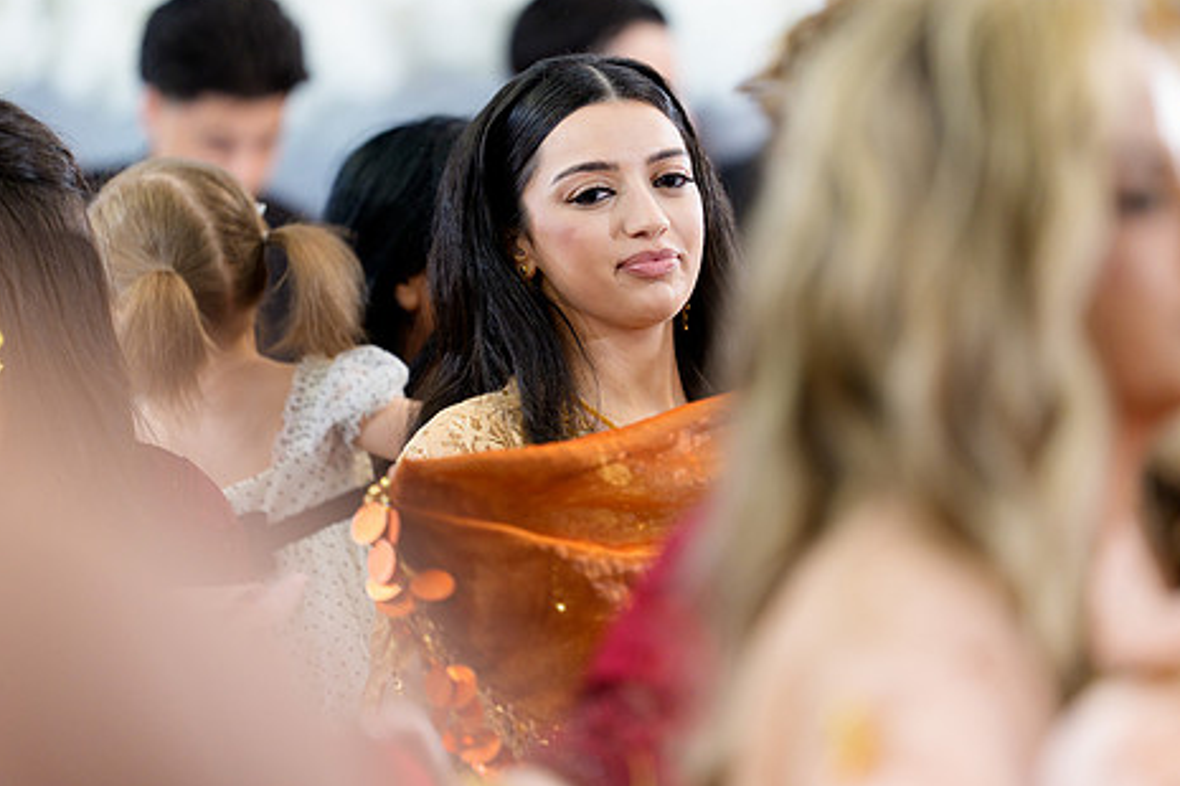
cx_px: 614
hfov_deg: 11.0
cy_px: 354
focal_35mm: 187
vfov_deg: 7.3
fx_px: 6129
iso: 640
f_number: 2
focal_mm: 150
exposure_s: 1/200
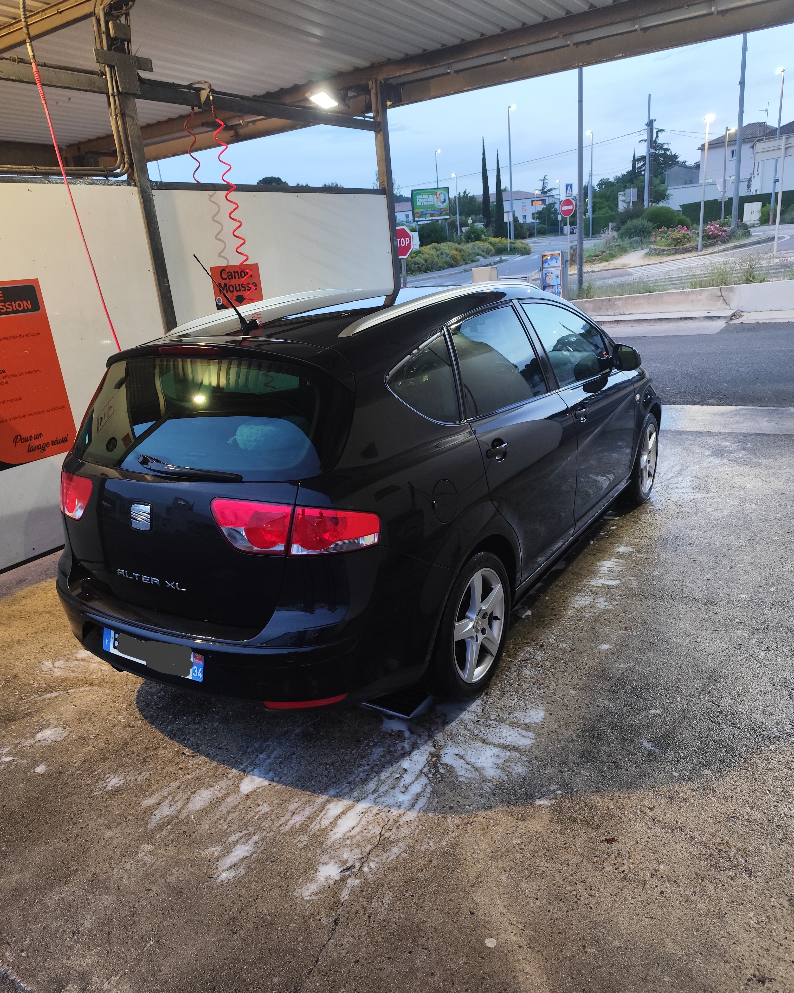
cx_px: 396
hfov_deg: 58.8
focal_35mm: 24
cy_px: 526
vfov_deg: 70.2
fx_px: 705
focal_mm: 6.19
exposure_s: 1/33.3
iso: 400
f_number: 1.65
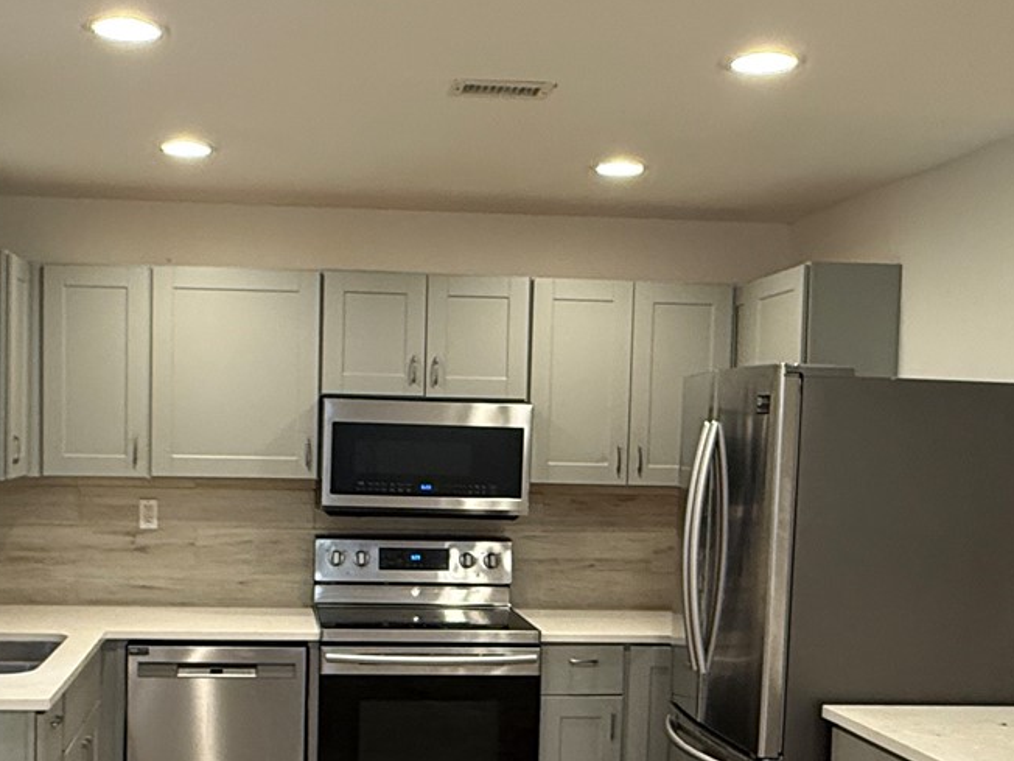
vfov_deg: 32.6
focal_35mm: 44
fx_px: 1289
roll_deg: -1.1
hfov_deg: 42.6
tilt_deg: -3.2
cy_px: 514
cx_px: 376
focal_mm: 2.22
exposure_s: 1/60
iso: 200
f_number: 2.2
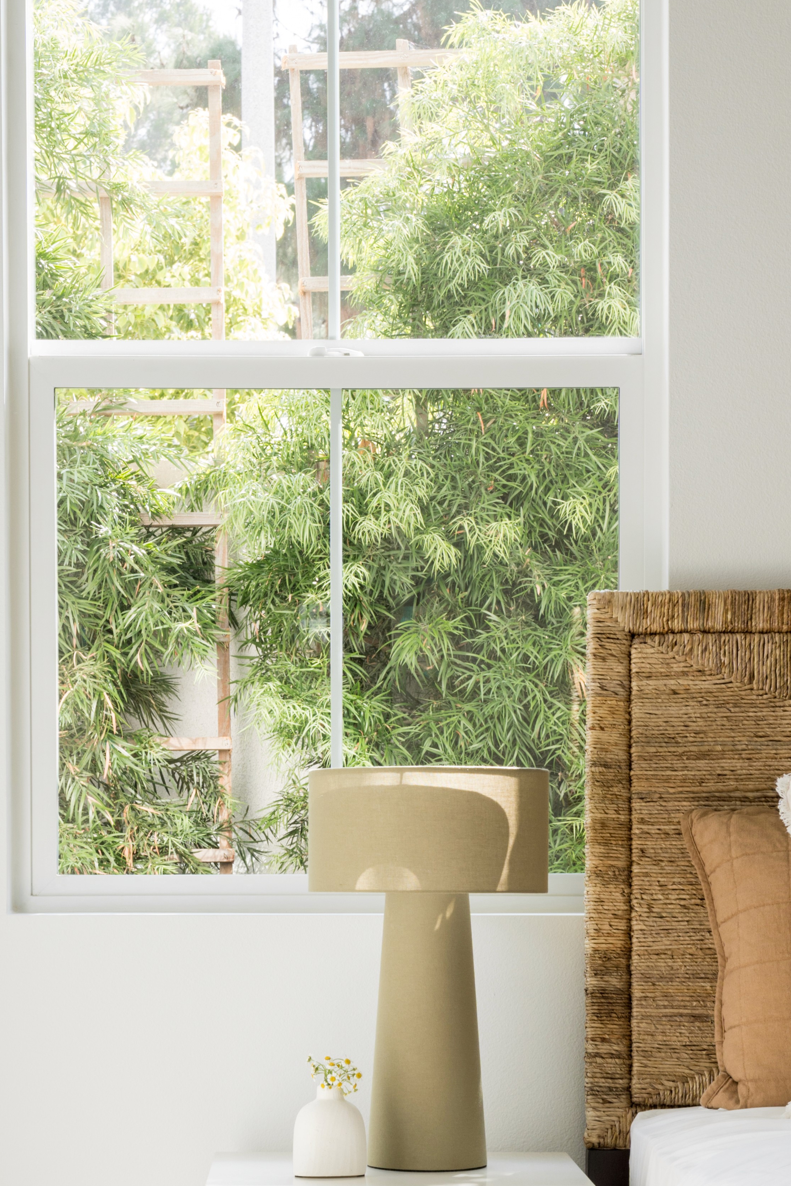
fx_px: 2768
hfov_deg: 16.3
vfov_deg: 23.9
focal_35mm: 84
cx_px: 384
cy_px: 904
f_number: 10
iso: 320
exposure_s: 1/25
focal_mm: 40
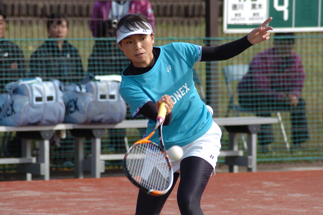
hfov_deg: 6.9
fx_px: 2690
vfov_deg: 4.6
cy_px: 108
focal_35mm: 300
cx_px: 162
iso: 400
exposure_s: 1/1000
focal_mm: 200
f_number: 5
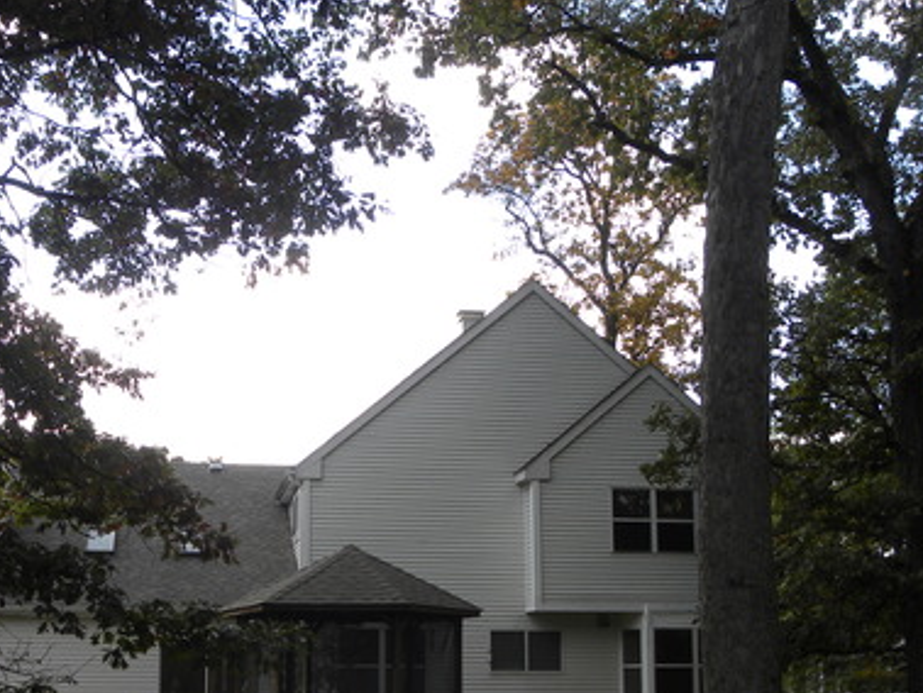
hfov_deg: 42.4
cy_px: 554
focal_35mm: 44
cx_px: 317
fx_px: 1174
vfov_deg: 32.0
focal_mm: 4.6
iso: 64
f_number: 4.5
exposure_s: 1/143
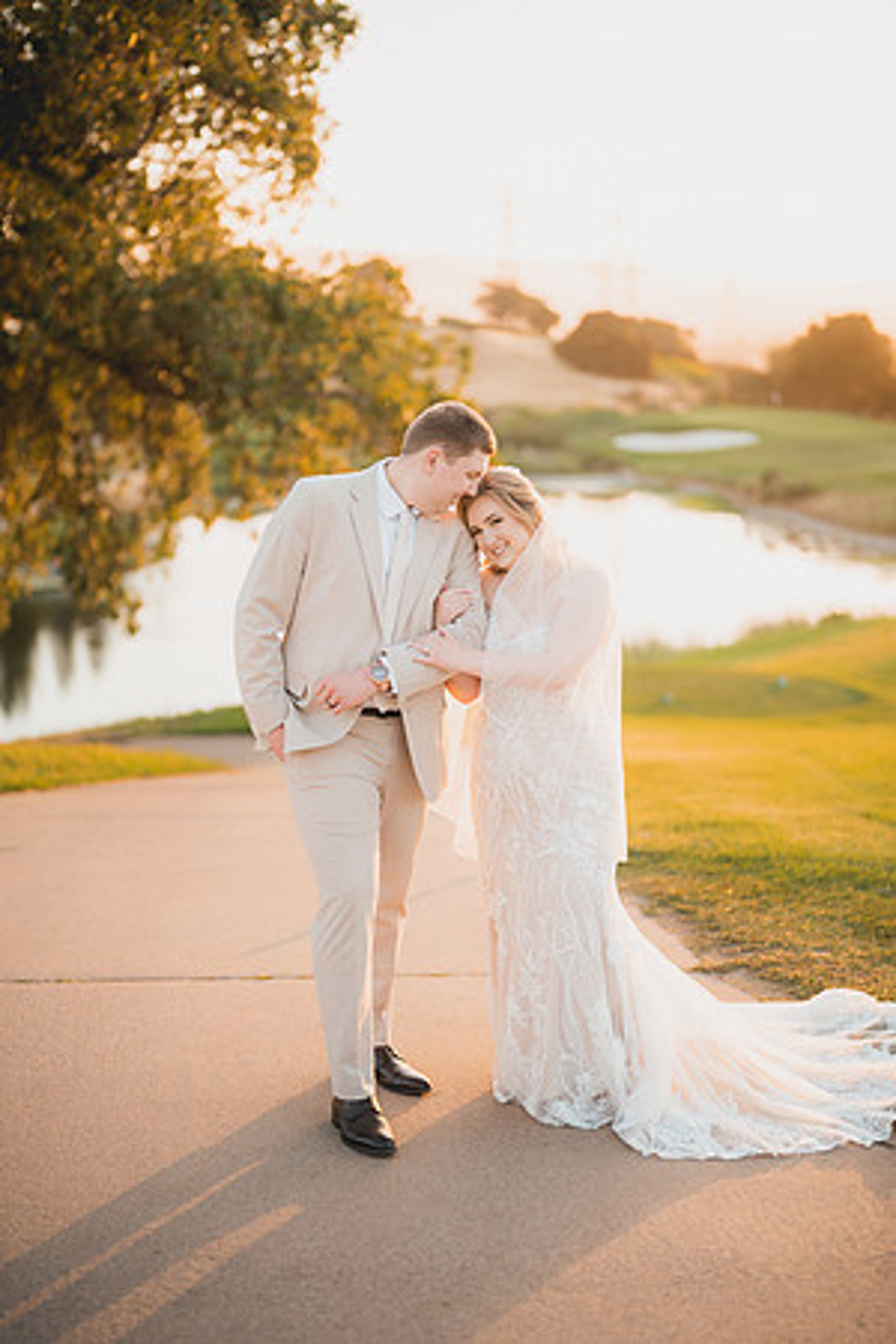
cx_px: 448
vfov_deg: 39.6
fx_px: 1867
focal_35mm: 50
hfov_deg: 27.0
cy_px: 672
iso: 125
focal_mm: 50
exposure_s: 1/500
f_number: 1.2
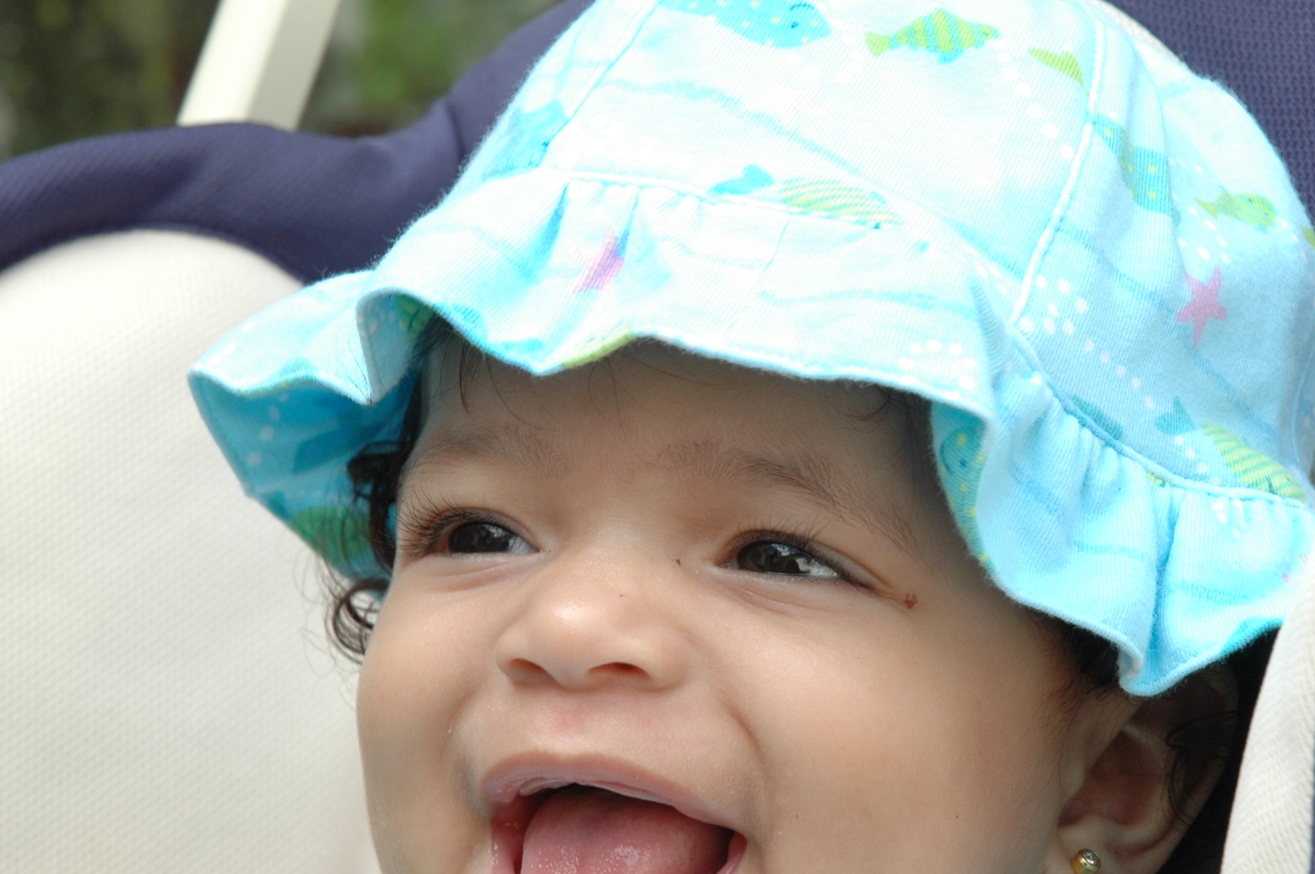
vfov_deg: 9.1
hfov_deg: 13.6
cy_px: 575
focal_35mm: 151
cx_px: 807
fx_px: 5509
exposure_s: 1/80
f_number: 9
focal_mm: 70
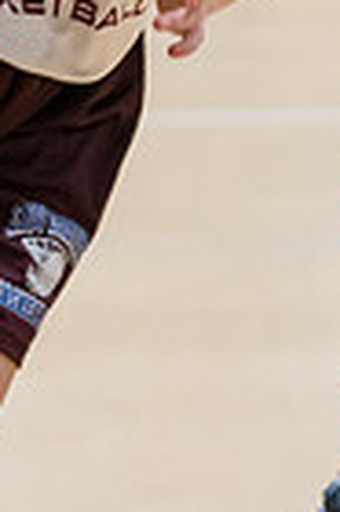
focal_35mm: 337
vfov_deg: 6.1
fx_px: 4786
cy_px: -132
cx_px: 37
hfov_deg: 4.1
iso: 6400
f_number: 2.8
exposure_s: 1/640
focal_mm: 70
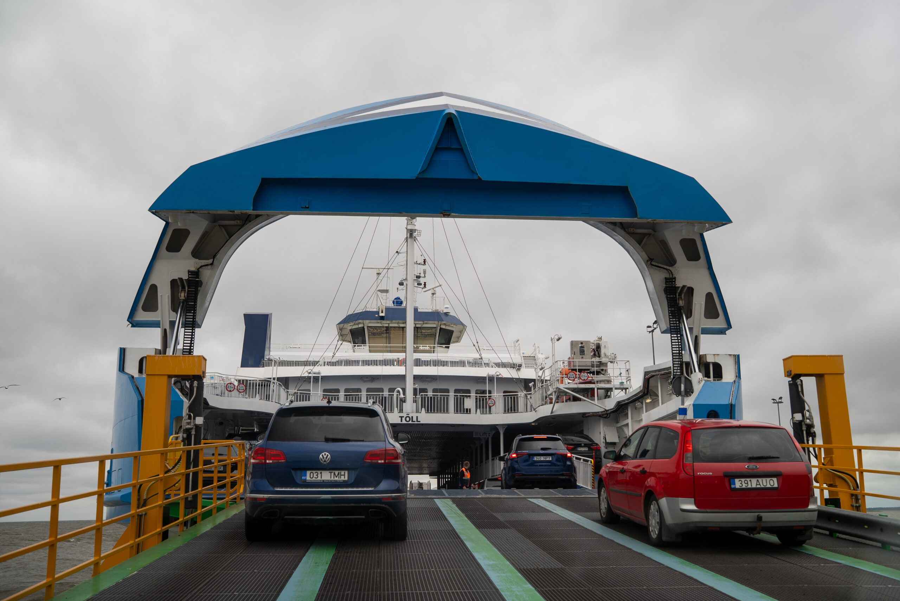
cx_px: 450
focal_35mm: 35
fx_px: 875
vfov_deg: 37.9
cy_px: 300
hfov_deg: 54.4
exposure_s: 1/200
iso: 80
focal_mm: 35
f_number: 4.5
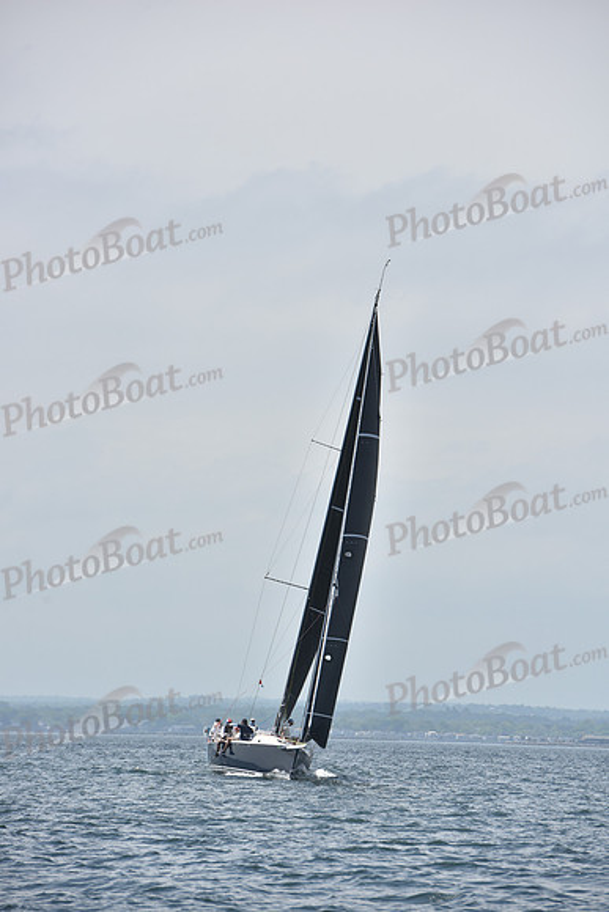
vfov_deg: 10.5
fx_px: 4945
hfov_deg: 7.0
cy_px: 456
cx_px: 304
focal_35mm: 195
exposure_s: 1/1000
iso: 200
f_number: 8
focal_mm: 195
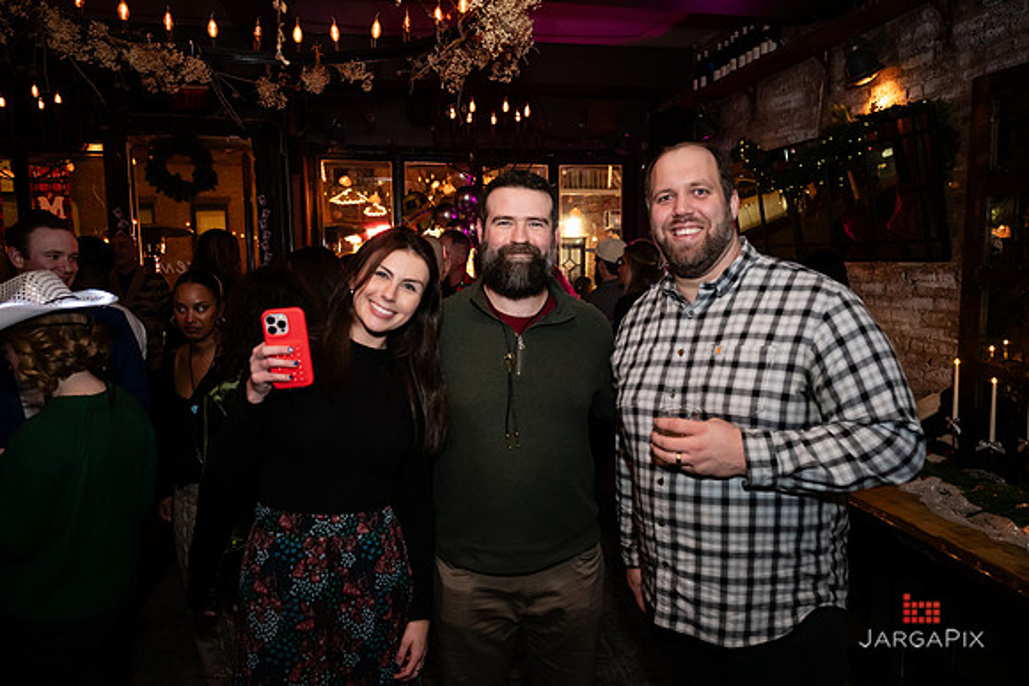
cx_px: 516
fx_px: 727
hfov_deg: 70.6
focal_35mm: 25
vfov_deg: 50.6
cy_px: 342
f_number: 3.2
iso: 3200
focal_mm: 25
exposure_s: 1/125
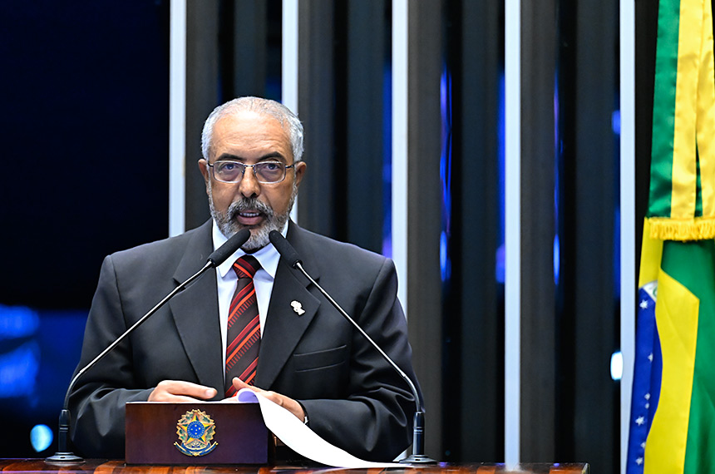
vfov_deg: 6.8
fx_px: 3965
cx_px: 358
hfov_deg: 10.3
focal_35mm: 200
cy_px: 237
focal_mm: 200
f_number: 3.5
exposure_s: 1/125
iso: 6400
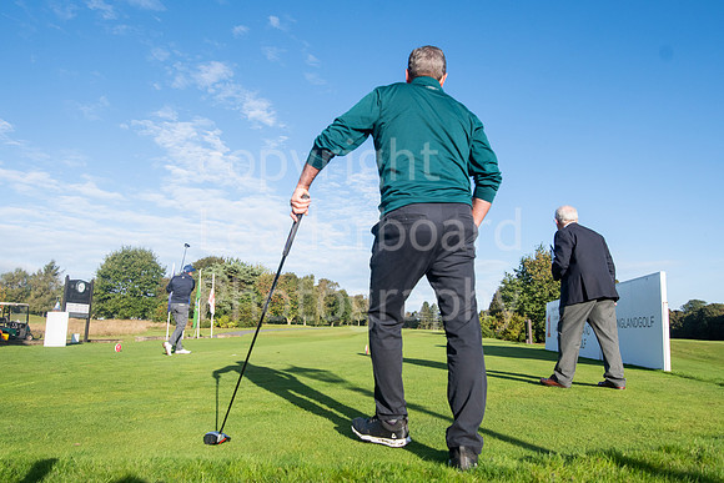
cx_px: 362
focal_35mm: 24
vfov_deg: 53.2
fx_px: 483
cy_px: 242
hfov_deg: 73.7
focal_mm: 16
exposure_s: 1/1600
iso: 400
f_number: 5.6
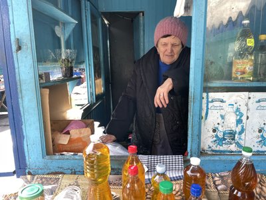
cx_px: 133
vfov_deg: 53.1
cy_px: 100
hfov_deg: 67.3
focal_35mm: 26
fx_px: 200
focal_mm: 4.2
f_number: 1.6
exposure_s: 1/121
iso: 40
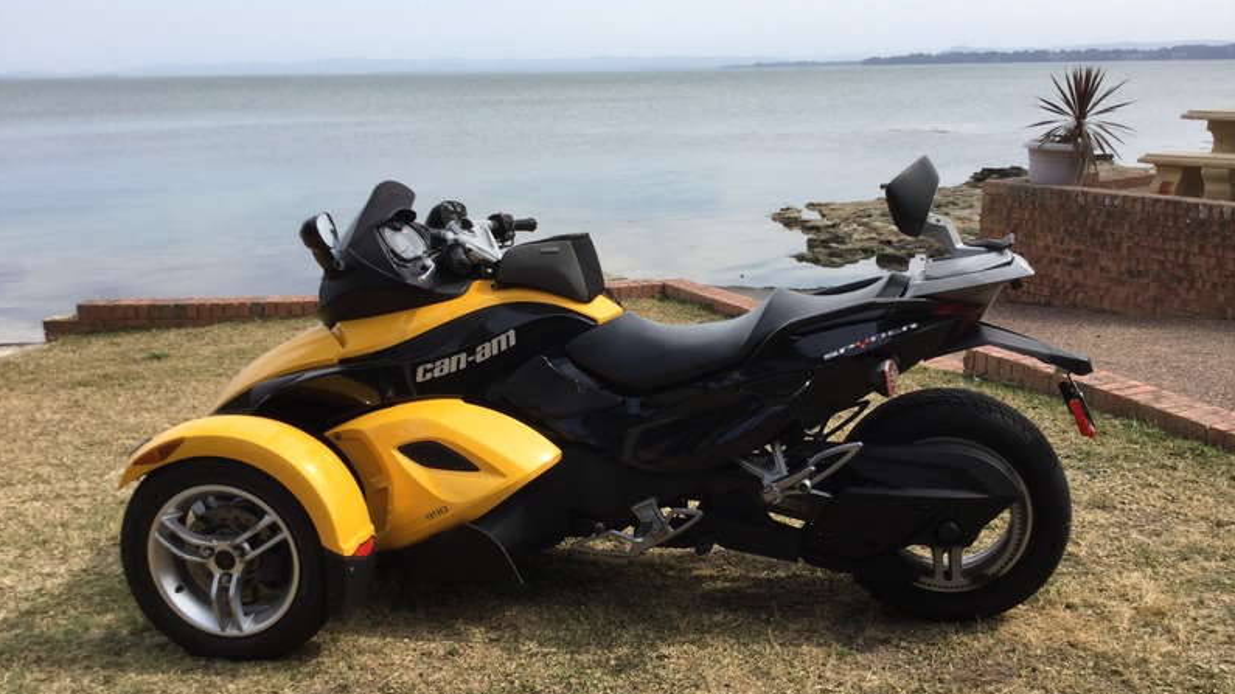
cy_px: 401
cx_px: 615
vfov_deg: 34.6
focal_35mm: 34
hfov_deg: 58.0
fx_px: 1113
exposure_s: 1/936
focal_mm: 3.3
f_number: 2.4
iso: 25
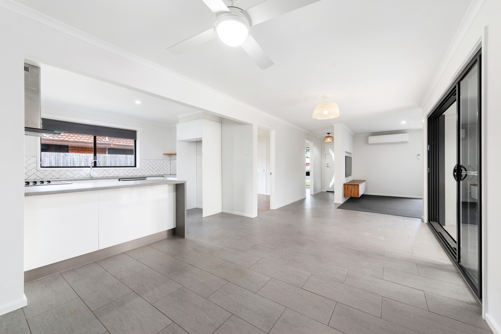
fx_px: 195
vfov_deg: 81.3
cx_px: 250
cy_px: 167
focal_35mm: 14
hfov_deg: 104.2
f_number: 8
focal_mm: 14
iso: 125
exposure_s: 1/2
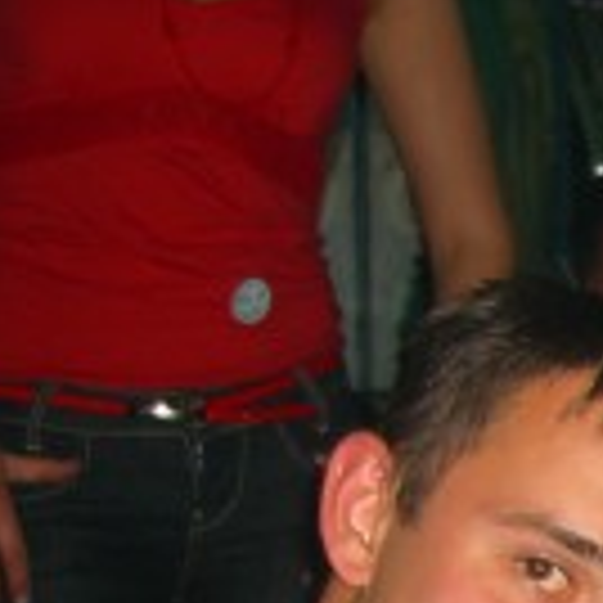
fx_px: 2956
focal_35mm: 150
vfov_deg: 11.1
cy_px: 932
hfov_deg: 10.5
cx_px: 1269
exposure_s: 1/60
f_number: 2.8
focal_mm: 7.9
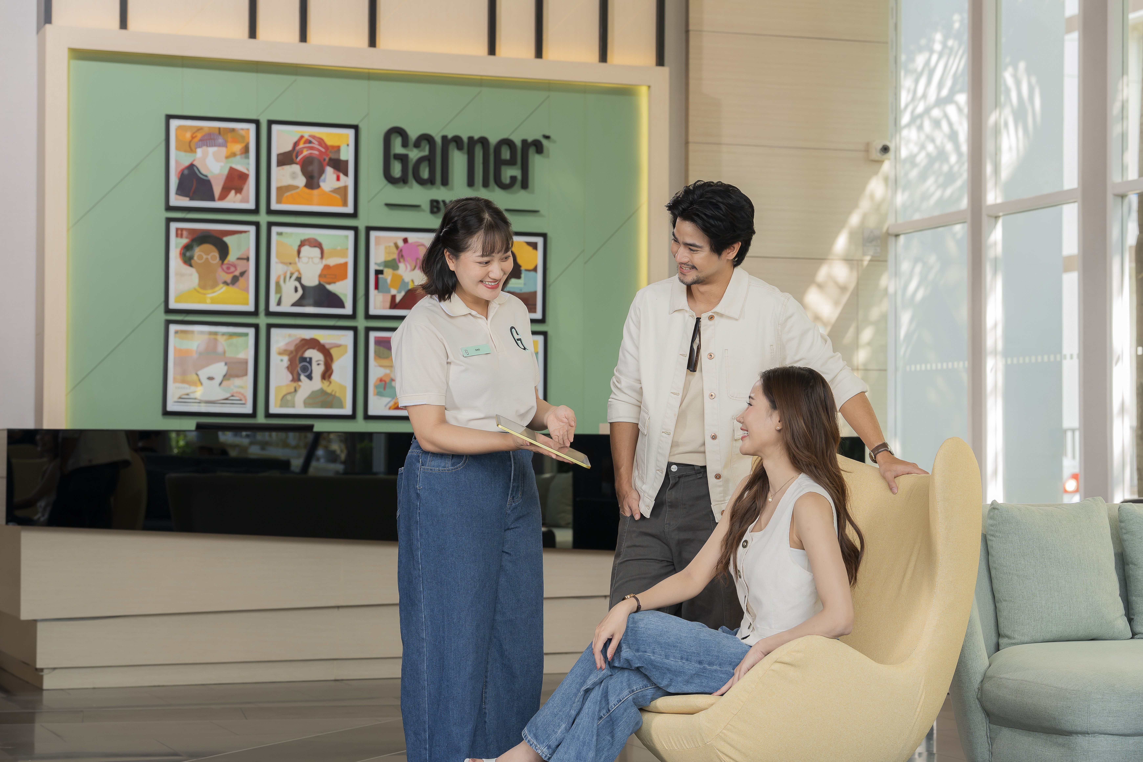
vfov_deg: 17.7
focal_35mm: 77
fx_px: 2445
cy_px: 381
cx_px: 572
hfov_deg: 26.3
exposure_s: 1/60
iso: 200
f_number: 5.6
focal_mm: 77
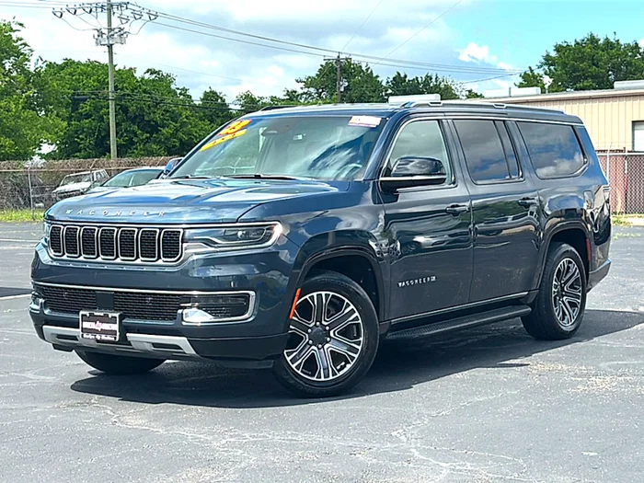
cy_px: 242
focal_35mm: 61
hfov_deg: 31.7
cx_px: 322
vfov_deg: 24.0
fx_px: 1135
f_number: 1.78
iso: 64
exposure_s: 1/1923
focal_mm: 6.86
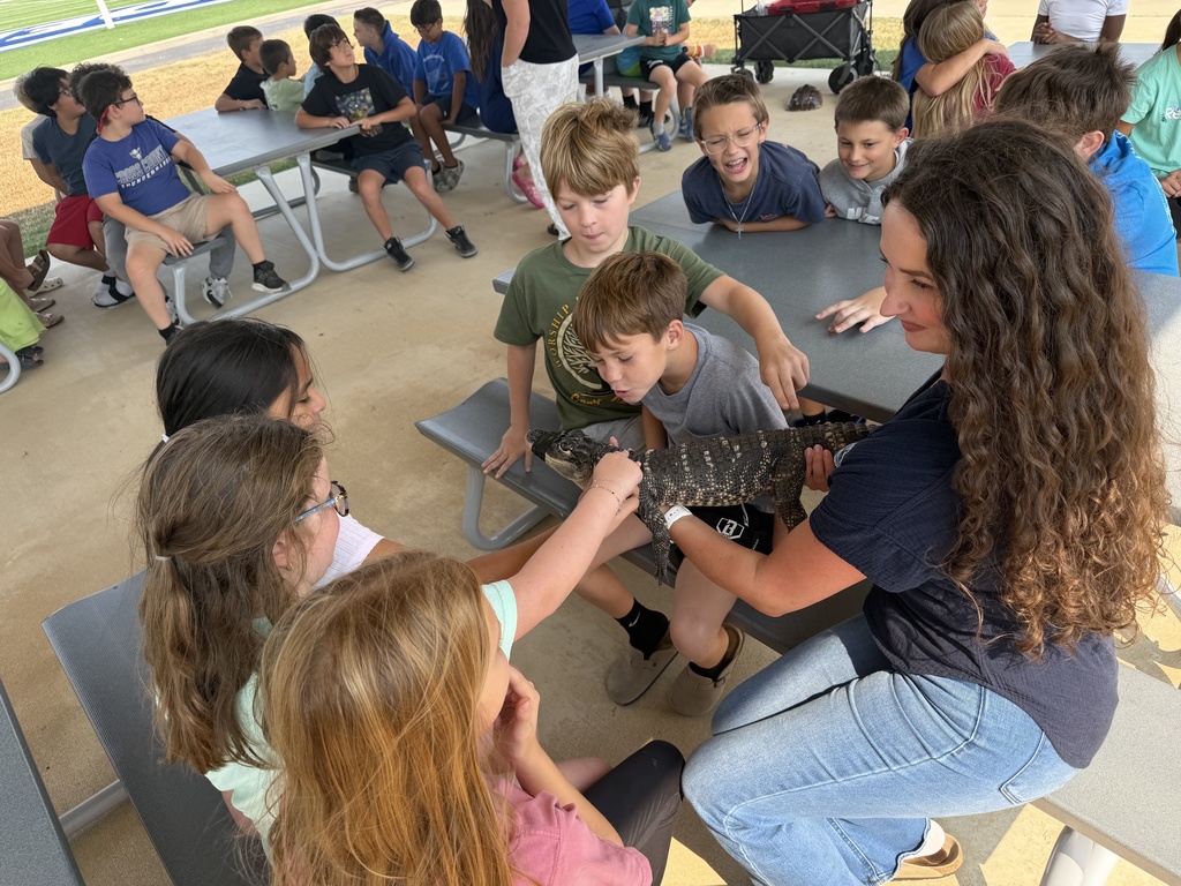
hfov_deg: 71.6
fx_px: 819
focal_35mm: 24
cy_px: 443
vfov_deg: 56.8
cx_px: 590
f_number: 1.78
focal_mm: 6.76
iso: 80
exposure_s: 1/1230
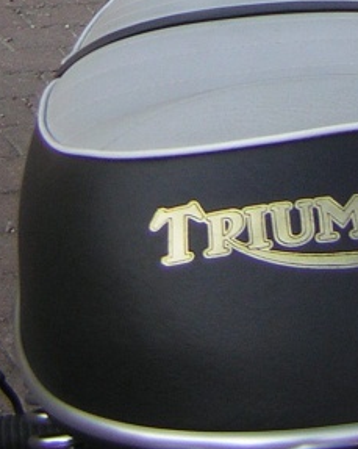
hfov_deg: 15.6
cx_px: 275
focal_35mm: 98
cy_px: -47
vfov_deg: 18.8
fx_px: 1300
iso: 50
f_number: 2.6
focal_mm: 4.7
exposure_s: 1/392
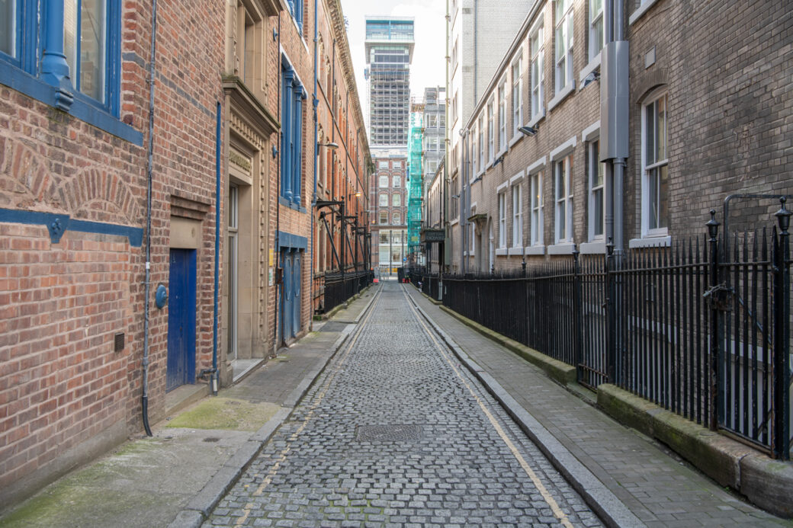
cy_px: 264
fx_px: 661
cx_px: 396
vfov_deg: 43.6
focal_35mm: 30
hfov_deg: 61.9
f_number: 8
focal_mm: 30
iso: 200
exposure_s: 1/60
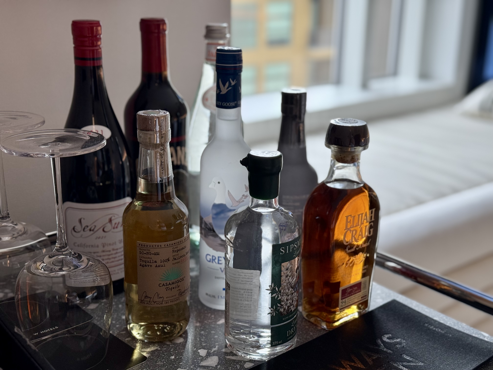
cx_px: 246
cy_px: 185
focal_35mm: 48
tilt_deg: -18.3
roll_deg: -1.1
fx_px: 684
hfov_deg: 39.7
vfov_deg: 30.3
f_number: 1.78
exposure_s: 1/120
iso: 80
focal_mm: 6.76
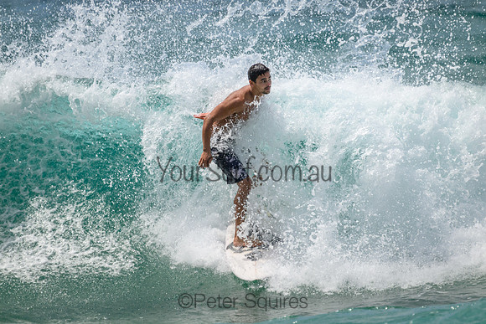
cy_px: 162
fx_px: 10802
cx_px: 243
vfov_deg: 1.7
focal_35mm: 800
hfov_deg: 2.6
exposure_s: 1/2000
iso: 720
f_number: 11
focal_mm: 800
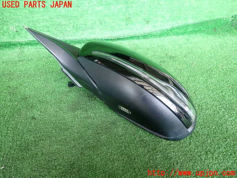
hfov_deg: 69.4
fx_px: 171
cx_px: 118
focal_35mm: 25
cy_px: 89
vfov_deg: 54.9
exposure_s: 1/60
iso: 200
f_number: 2
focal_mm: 4.5
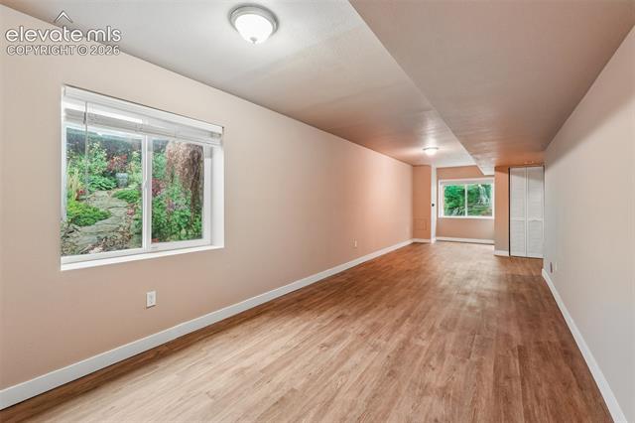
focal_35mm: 15
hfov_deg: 100.4
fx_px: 264
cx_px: 318
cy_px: 212
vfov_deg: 77.3
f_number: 9
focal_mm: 10
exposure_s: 1/5
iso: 640
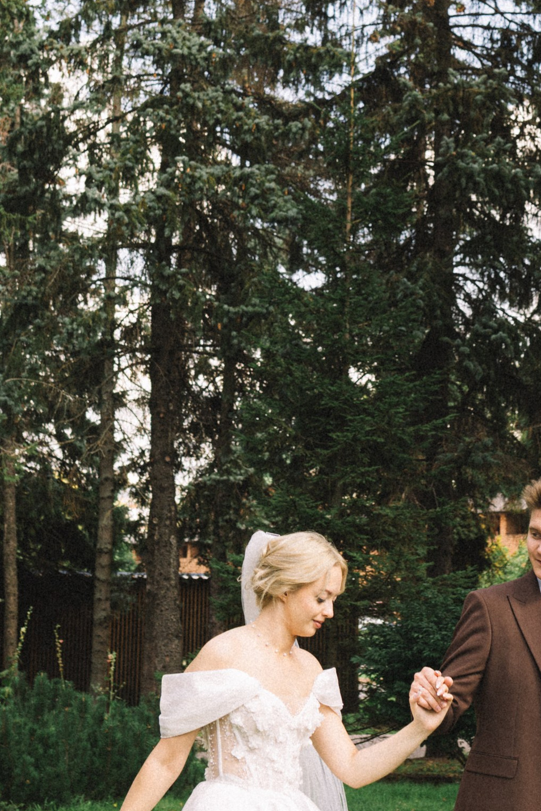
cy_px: 184
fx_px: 2119
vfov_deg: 21.5
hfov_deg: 14.5
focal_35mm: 94
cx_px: 403
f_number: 4
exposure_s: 1/400
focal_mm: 35
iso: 320
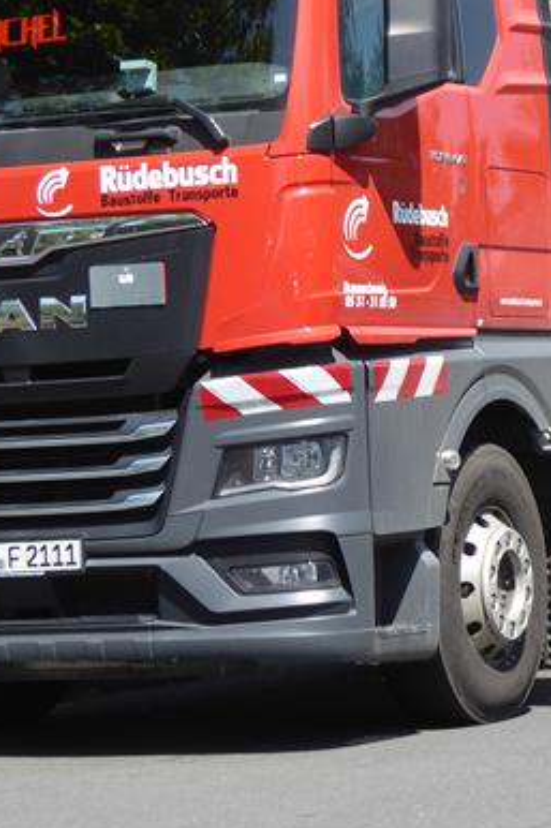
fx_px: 3470
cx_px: 416
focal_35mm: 151
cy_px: 264
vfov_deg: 13.6
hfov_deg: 9.1
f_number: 4.5
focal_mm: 12.5
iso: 100
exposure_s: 1/320
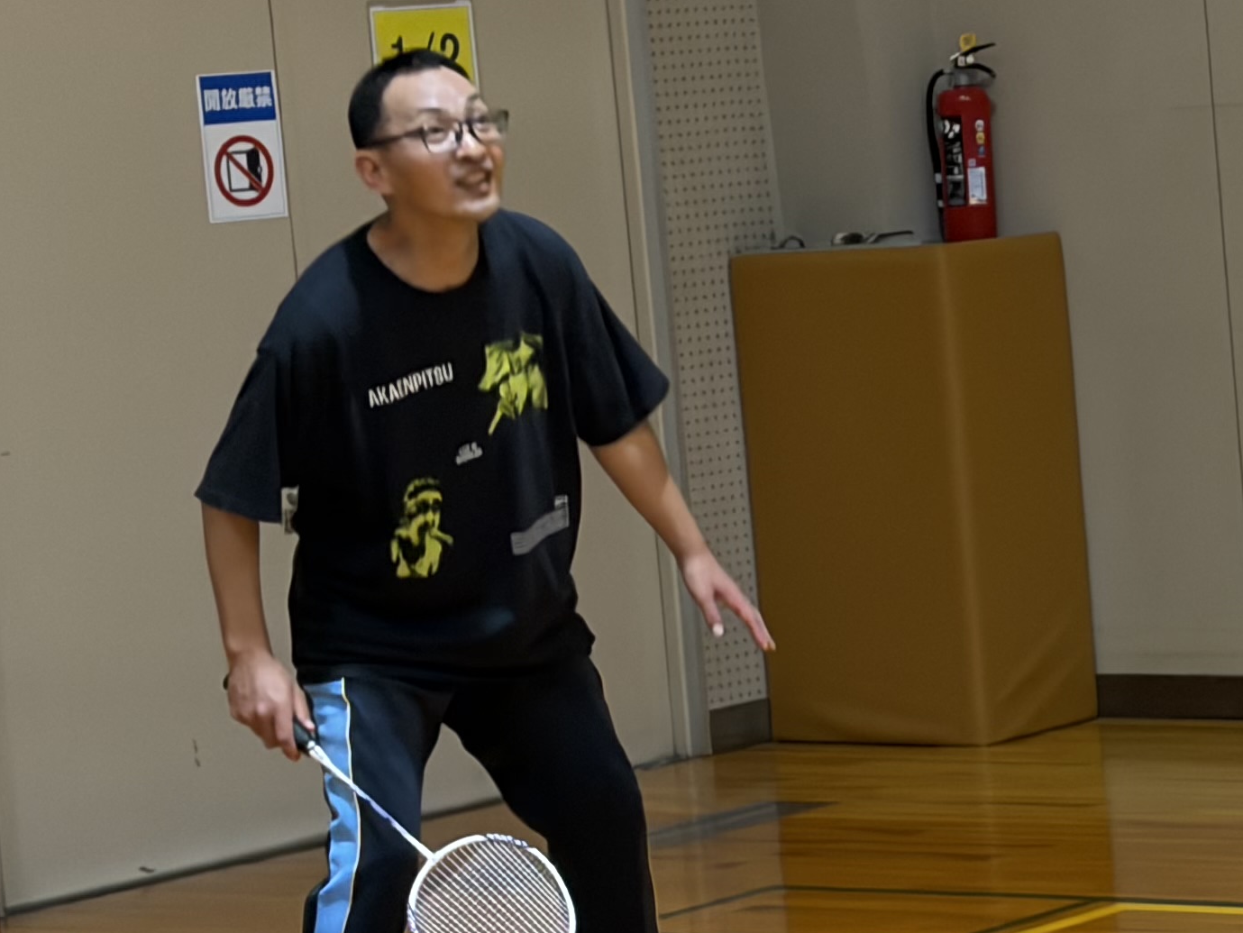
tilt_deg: -5.3
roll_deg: +3.9
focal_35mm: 152
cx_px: 1423
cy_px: 491
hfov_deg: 12.7
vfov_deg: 9.8
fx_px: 5459
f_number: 1.6
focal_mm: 5.96
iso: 100
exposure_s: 1/40
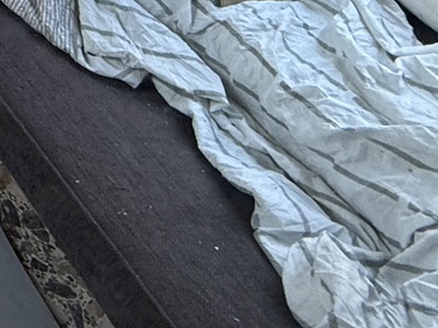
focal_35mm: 72
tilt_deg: -22.1
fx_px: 911
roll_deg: -0.6
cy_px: -395
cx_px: -493
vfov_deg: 15.0
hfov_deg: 17.2
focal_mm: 2.22
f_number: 2.2
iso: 100
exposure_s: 1/99
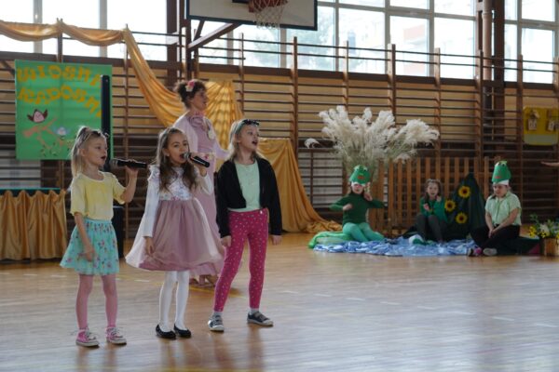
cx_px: 280
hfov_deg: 37.5
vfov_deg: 25.5
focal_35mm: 53
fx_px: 823
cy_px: 186
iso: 400
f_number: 4
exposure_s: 1/60
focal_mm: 53
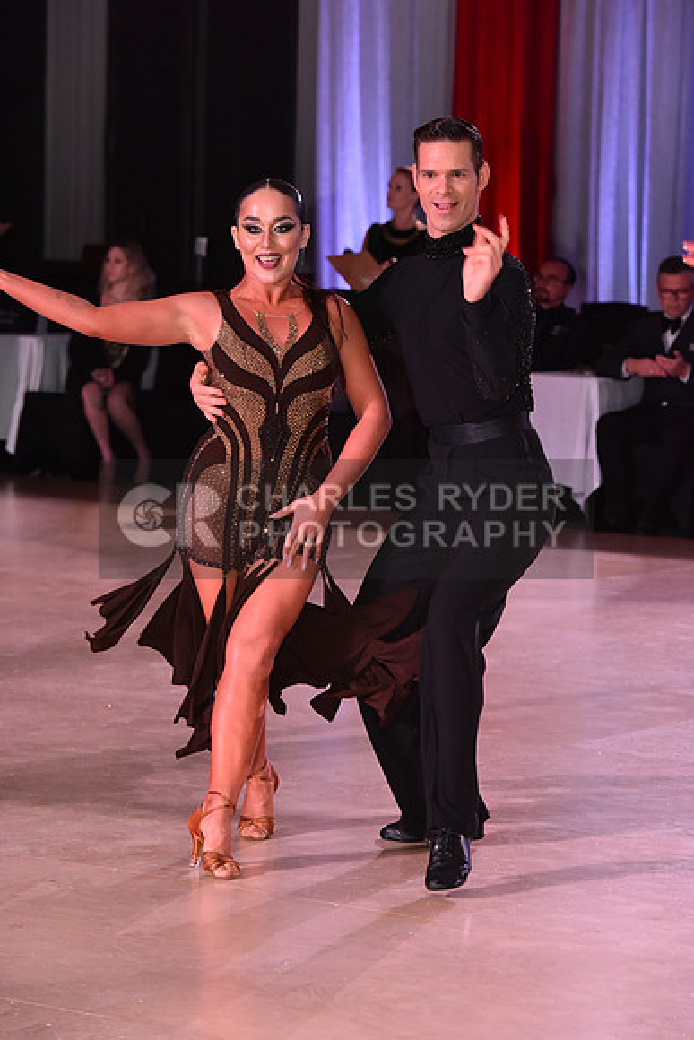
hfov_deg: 10.2
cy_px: 520
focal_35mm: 135
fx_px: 3901
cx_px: 347
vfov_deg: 15.2
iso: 2500
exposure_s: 1/320
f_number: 6.3
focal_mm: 135
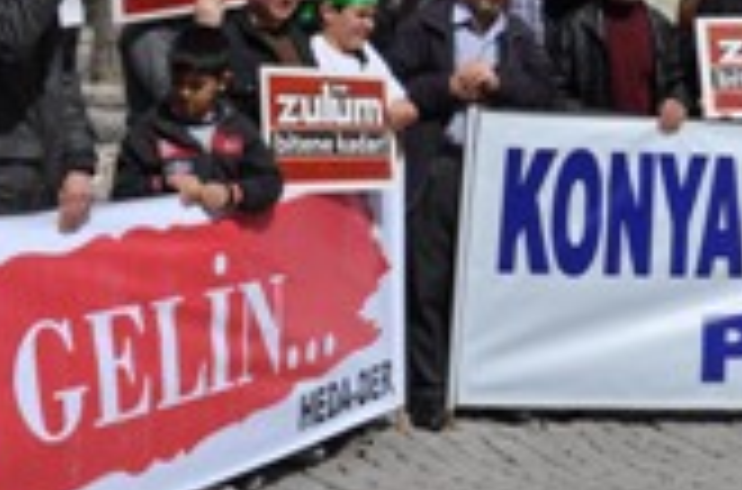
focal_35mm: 98
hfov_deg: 20.5
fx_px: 2014
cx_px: 666
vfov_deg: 13.7
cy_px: 27
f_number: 11
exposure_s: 1/500
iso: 200
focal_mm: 24
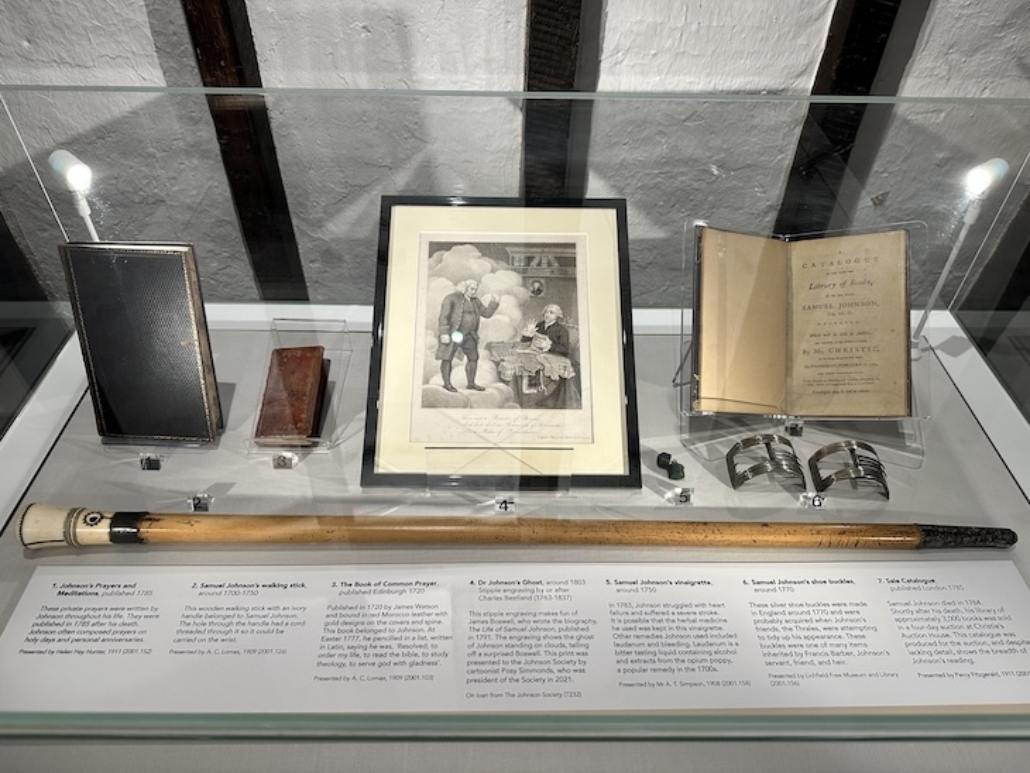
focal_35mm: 24
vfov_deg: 56.8
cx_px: 515
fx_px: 714
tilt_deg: -43.2
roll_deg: -1.2
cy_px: 386
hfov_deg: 71.6
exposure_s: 1/100
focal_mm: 6.86
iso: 100
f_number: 1.78
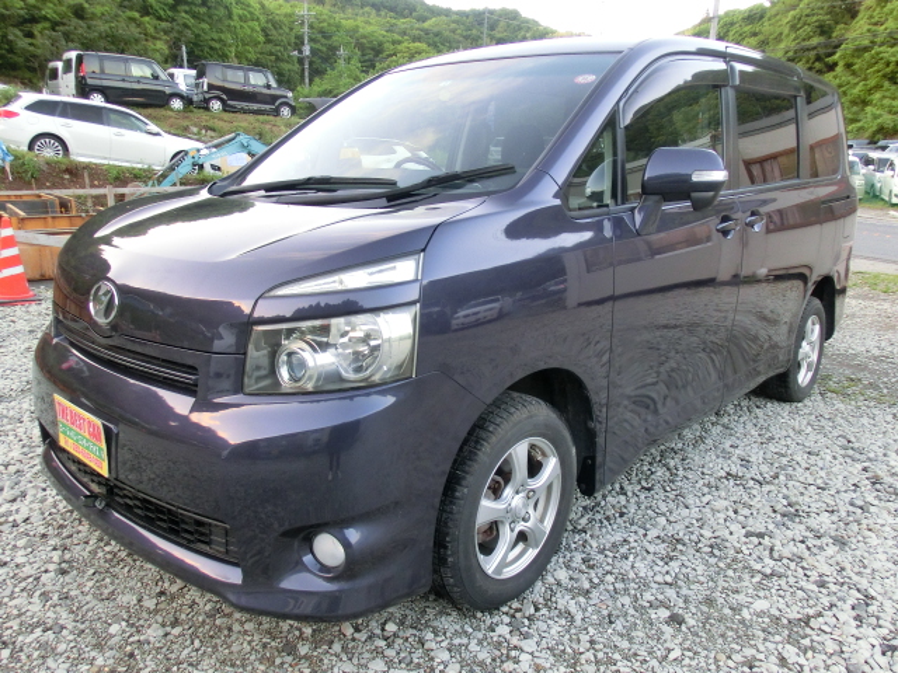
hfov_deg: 60.0
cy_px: 336
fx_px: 778
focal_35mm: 30
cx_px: 449
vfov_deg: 46.8
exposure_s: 1/60
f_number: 3.5
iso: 320
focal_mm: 5.25
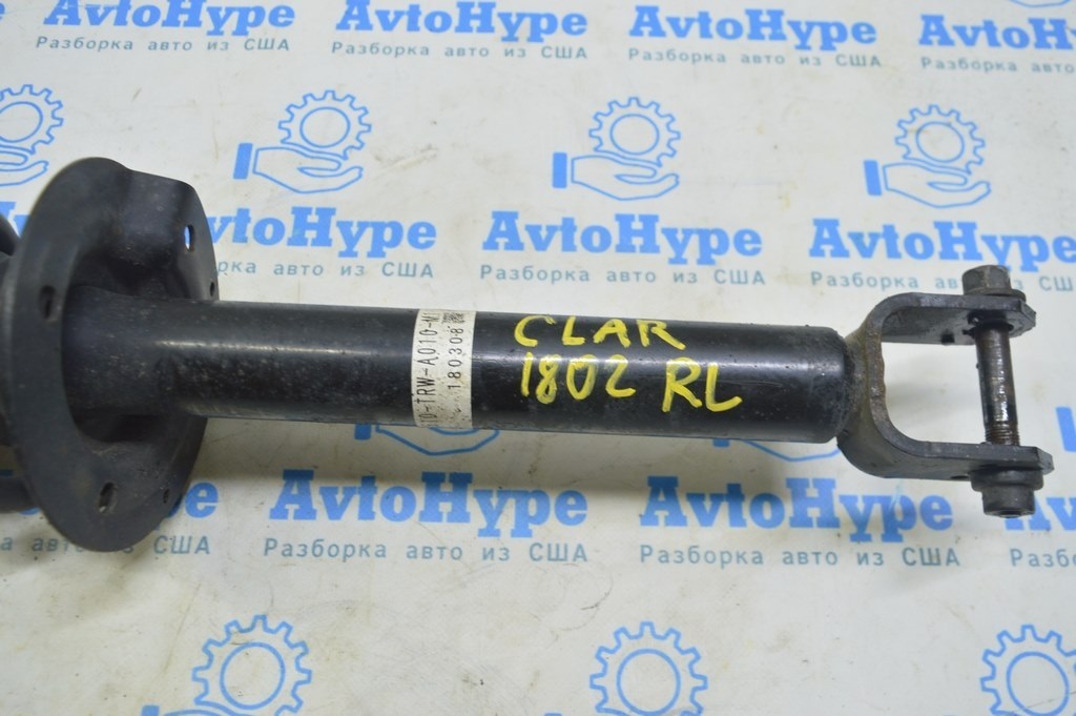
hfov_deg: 59.5
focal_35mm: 32
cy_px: 358
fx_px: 941
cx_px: 538
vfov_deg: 41.6
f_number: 5.6
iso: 400
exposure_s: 1/20
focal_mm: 21
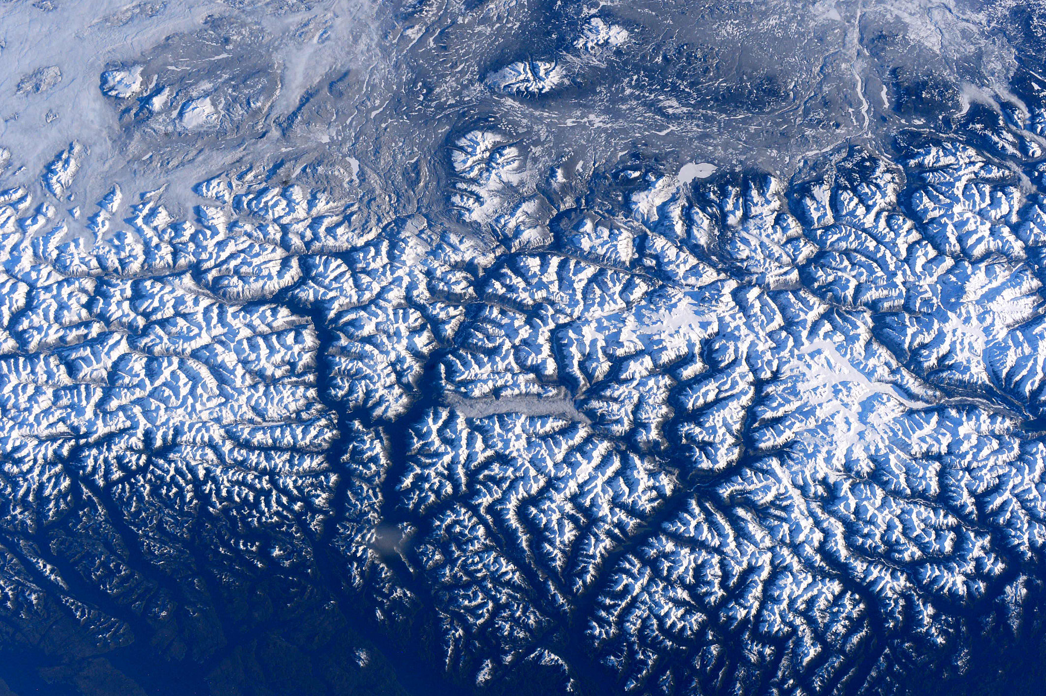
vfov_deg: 23.3
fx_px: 1684
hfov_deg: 34.5
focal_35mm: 58
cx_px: 524
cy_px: 359
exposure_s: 1/1000
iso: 1000
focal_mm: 50
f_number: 16
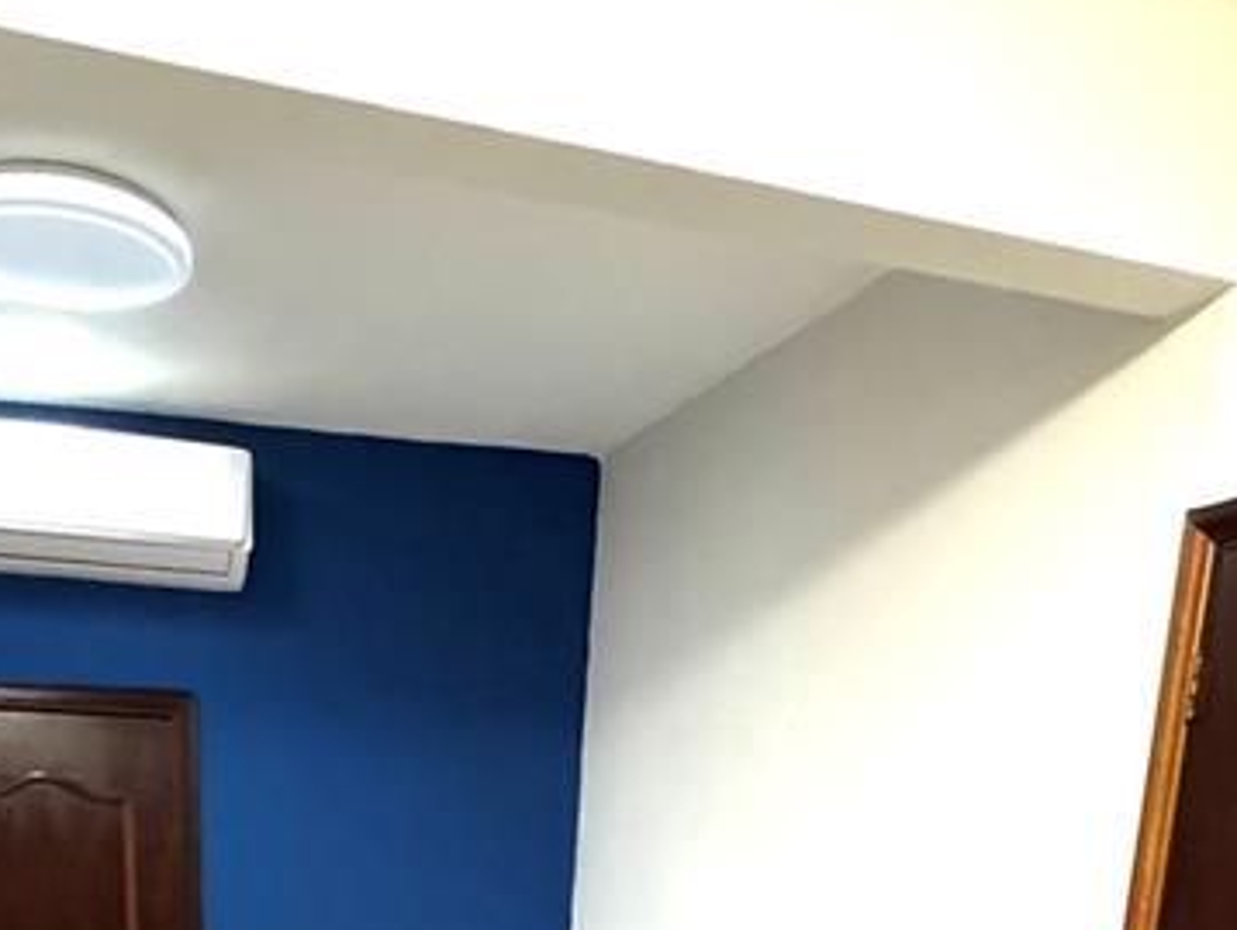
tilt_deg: -15.0
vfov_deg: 28.5
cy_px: 1255
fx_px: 1430
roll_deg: -1.7
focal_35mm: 40
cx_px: 422
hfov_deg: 46.1
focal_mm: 2.22
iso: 1250
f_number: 2.2
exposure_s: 1/60
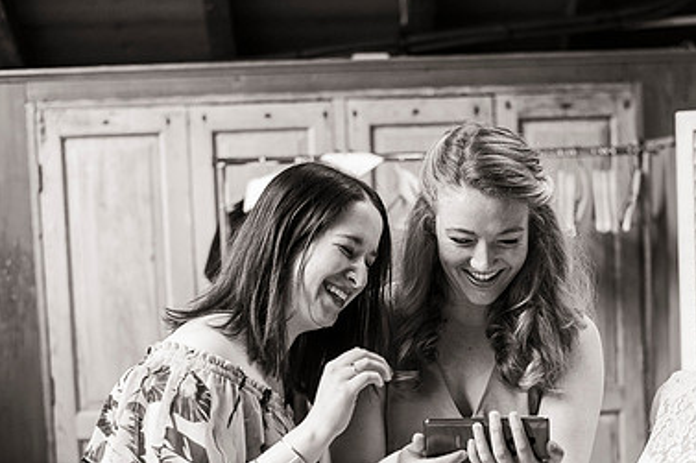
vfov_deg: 17.6
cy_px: 349
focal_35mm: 77
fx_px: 1488
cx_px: 471
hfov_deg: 26.2
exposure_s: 1/250
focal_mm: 50
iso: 1600
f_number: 2.8
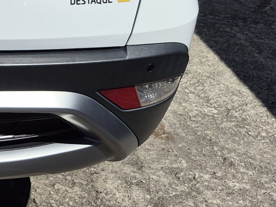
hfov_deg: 16.7
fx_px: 789
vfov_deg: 13.9
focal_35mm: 99
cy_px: -121
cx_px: -215
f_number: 1.8
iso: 25
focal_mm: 5.4
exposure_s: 1/3880
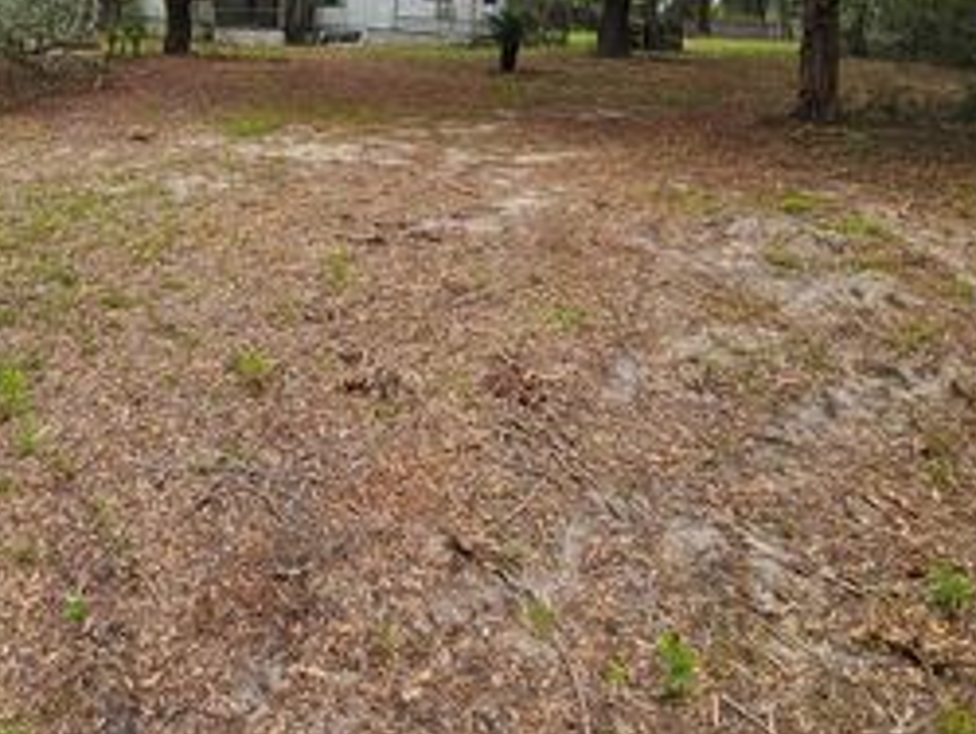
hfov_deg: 63.9
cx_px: 262
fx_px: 734
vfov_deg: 46.6
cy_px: 41
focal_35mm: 26
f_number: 2.2
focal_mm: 2.2
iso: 50
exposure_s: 1/681
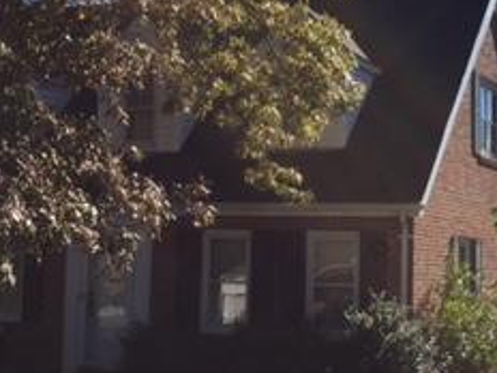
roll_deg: -1.6
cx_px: 240
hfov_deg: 24.4
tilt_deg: +5.0
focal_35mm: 80
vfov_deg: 18.4
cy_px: 159
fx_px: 1149
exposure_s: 1/1883
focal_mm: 4.15
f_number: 2.2
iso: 32
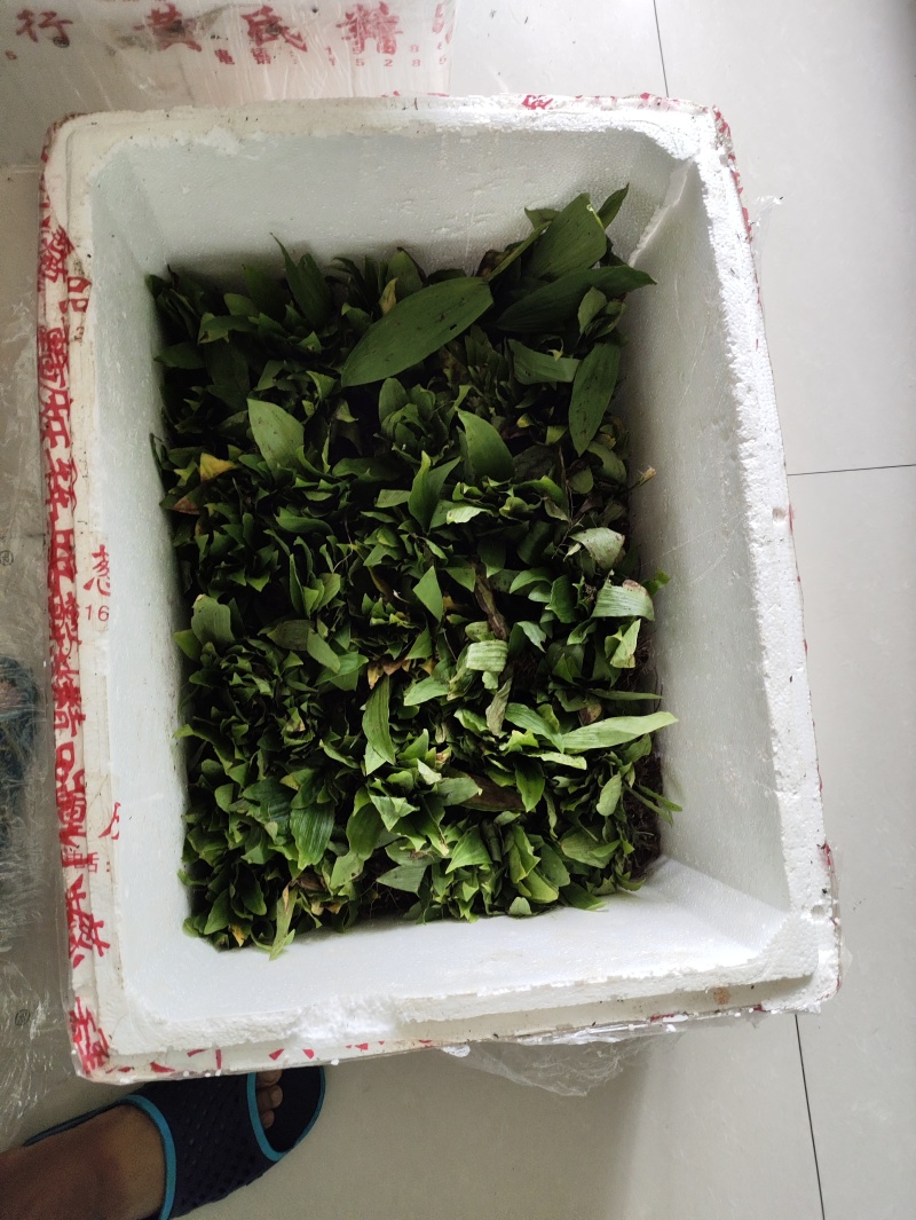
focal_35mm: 25
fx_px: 881
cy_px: 610
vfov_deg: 69.4
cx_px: 458
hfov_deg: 54.9
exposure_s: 1/75
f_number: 1.79
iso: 684
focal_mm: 4.71
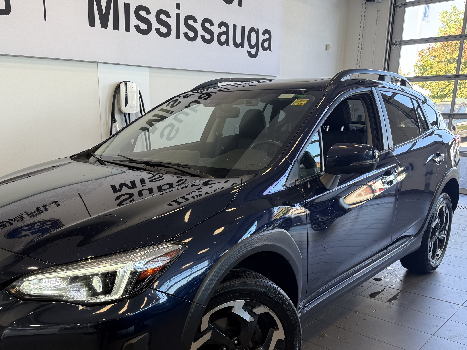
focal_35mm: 33
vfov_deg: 42.5
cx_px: 169
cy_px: 227
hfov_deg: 54.6
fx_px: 445
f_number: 1.78
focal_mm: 6.76
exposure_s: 1/120
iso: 64
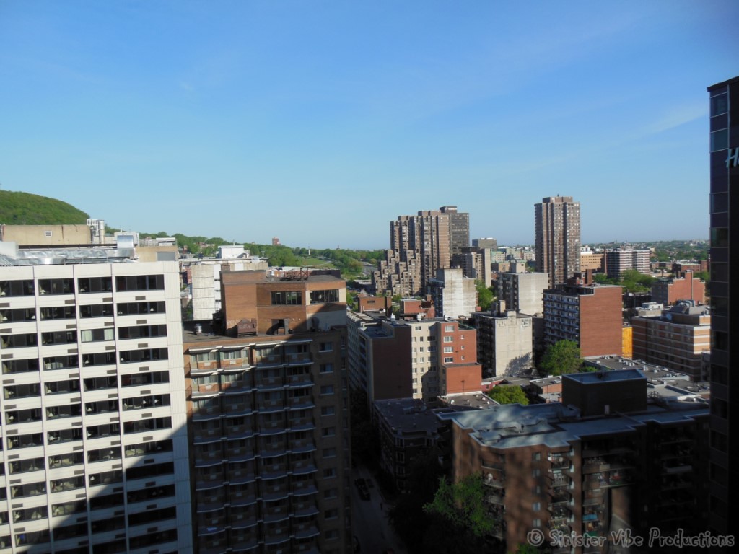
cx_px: 370
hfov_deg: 69.4
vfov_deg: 54.9
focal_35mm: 25
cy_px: 277
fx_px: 534
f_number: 3.2
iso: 125
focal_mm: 4.5
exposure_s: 1/1500
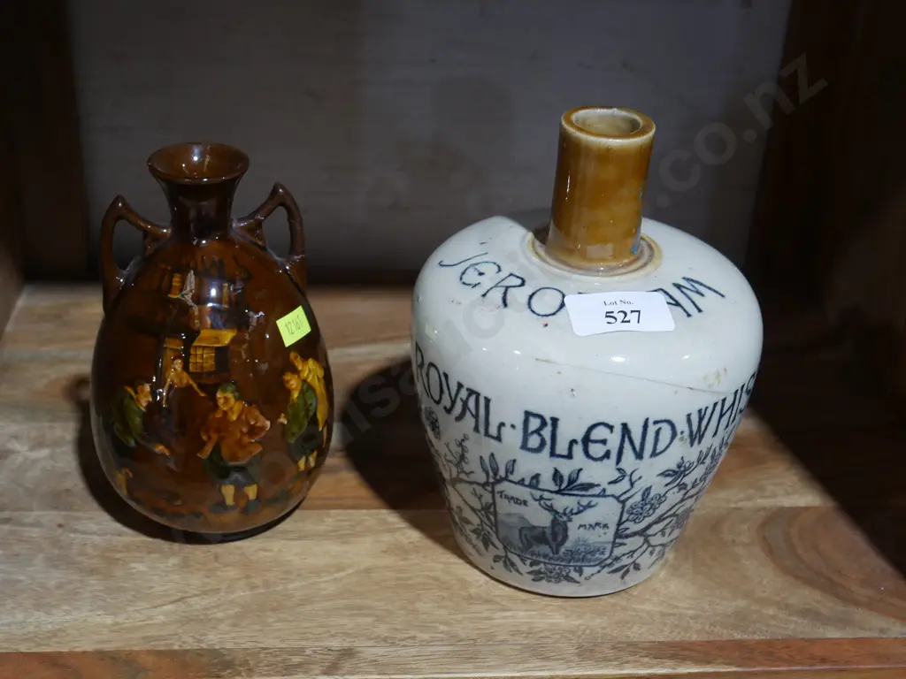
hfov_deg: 38.2
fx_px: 1309
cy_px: 340
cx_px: 453
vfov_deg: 29.1
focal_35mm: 50
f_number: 5.3
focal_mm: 25
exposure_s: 1/60
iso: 800
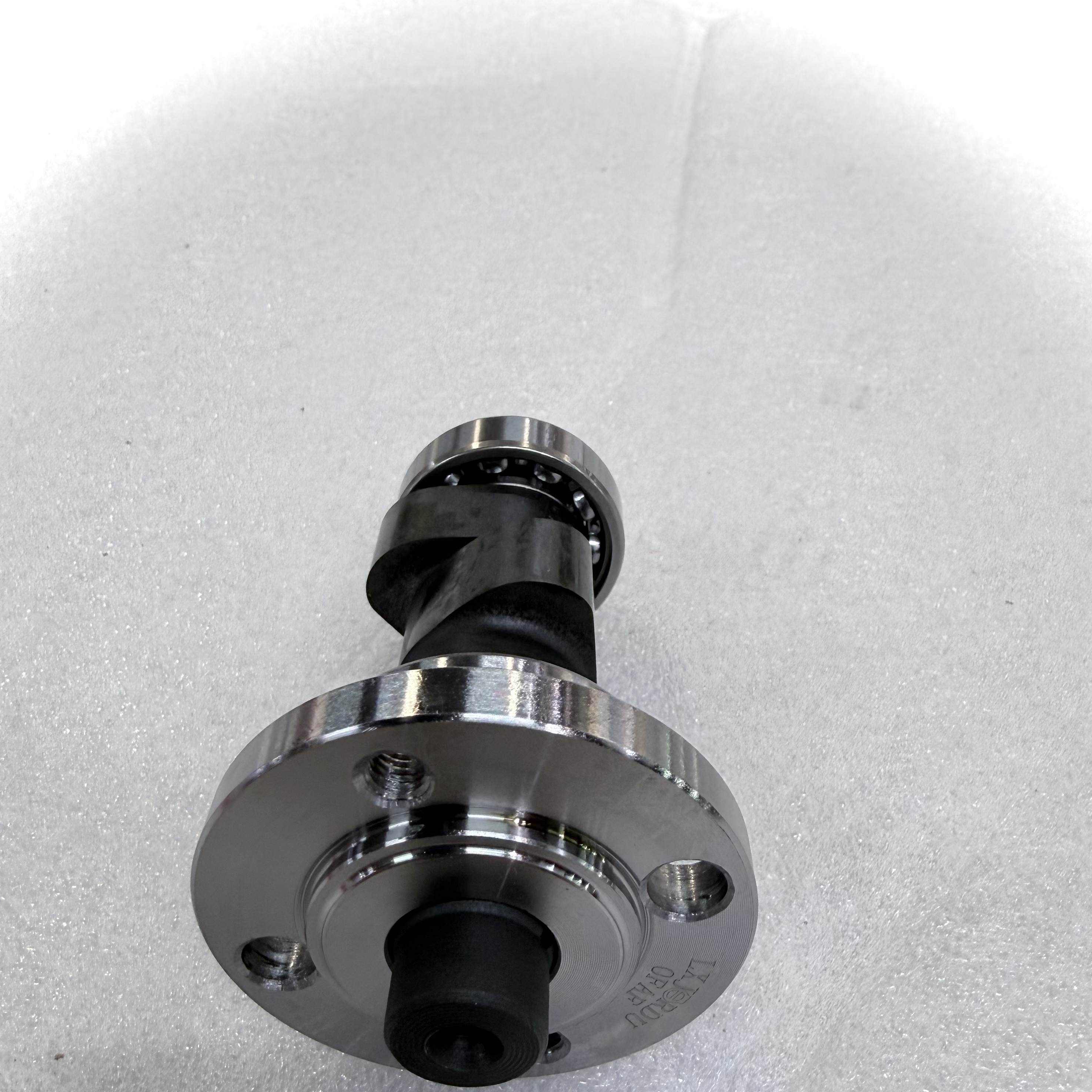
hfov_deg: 55.6
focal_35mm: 29
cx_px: 551
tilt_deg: -52.3
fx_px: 1035
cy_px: 725
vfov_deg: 54.5
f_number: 2.2
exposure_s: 1/100
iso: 100
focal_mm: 2.22
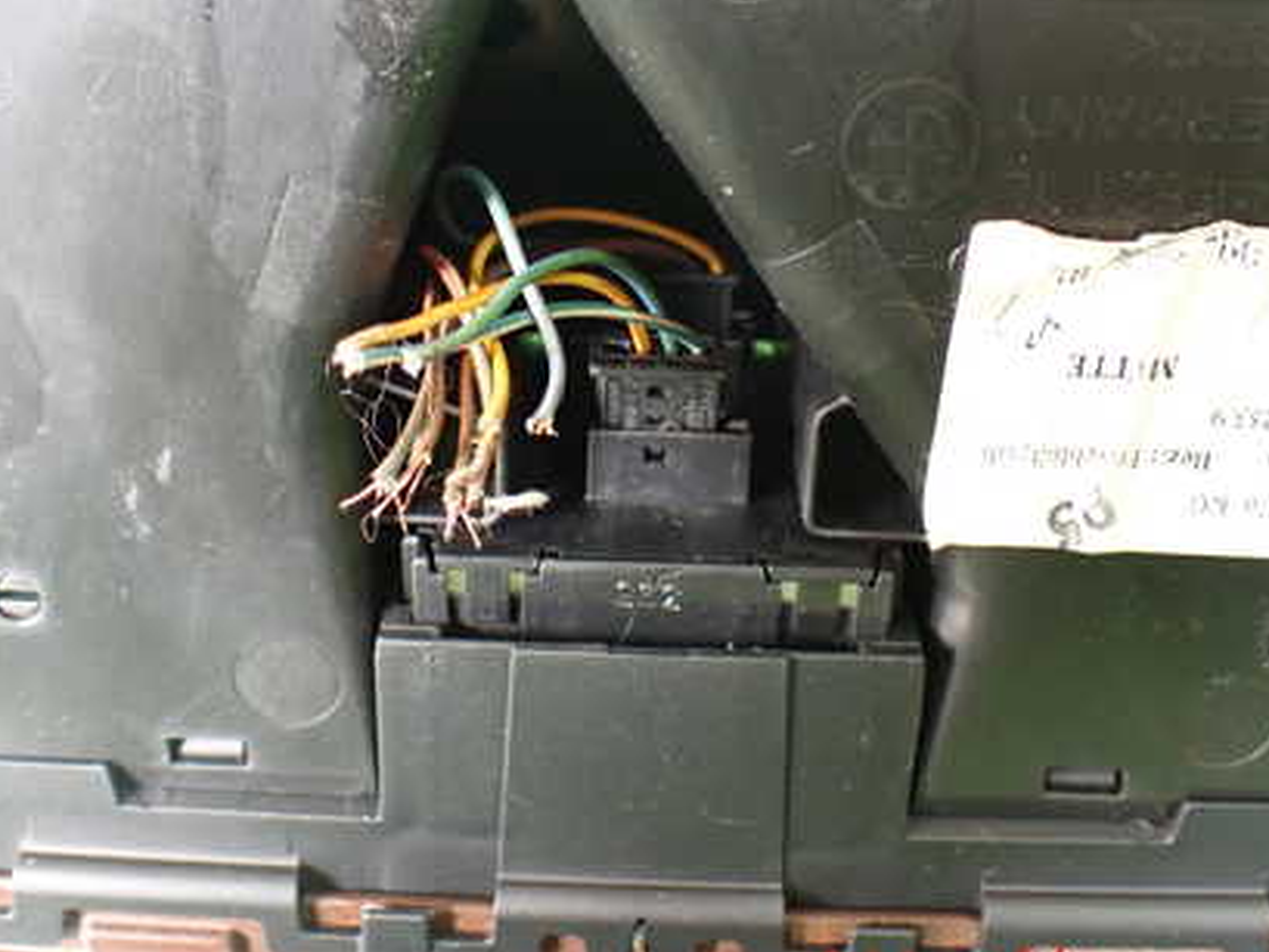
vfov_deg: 32.6
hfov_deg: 42.9
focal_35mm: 44
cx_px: 596
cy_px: 323
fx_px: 1613
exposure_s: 1/30
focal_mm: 5.4
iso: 800
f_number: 2.3
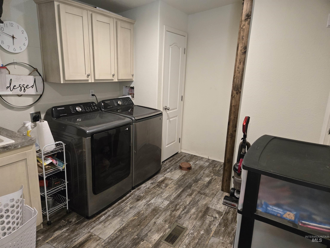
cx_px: 165
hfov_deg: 73.9
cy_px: 124
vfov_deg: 58.9
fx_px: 219
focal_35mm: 23
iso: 800
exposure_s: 1/120
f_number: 1.8
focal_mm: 5.4
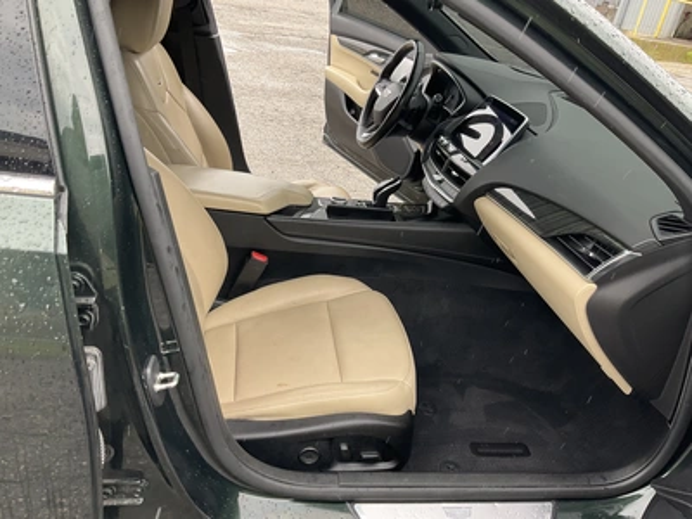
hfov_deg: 61.7
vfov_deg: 48.2
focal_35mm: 29
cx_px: 346
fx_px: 580
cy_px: 260
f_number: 1.8
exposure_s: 1/122
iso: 40
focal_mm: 3
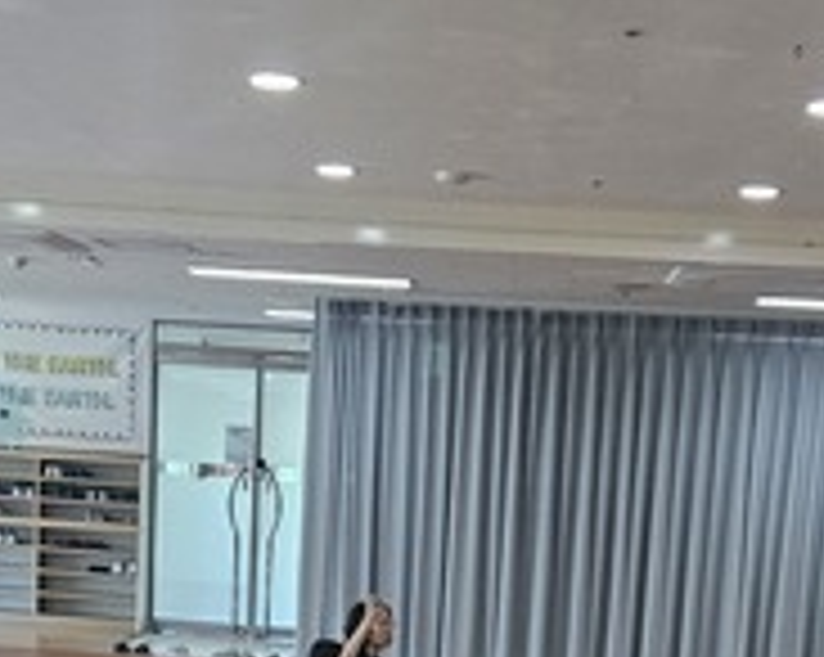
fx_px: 1998
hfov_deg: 23.3
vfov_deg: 17.5
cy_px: 868
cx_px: 489
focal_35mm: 82
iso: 125
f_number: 1.8
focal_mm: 5.4
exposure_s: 1/120
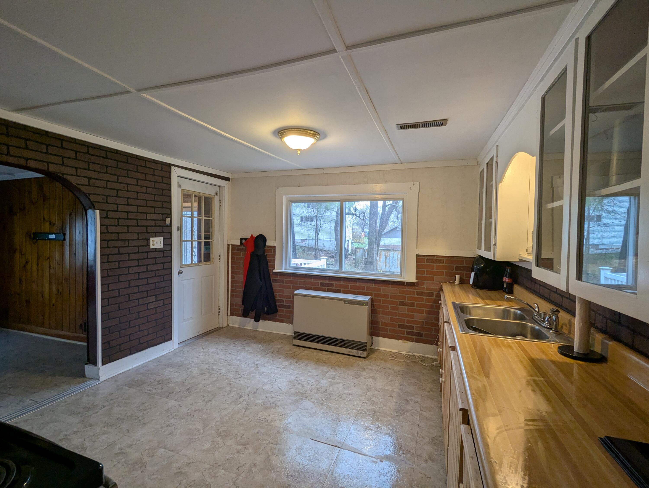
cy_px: 244
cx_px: 324
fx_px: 300
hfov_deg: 94.4
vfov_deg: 78.2
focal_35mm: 16
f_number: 2.2
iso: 89
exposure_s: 1/60
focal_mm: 2.35
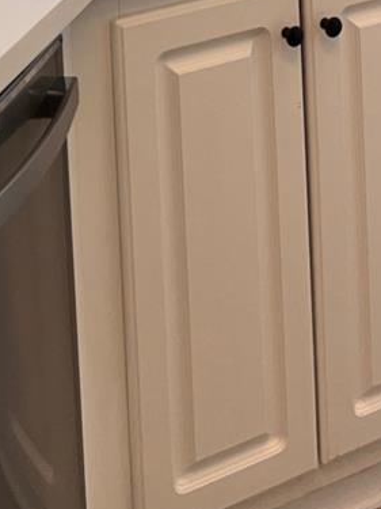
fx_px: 1527
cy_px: -407
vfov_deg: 16.0
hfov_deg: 14.2
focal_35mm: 104
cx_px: 228
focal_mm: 5.7
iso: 32
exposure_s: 1/227
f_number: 1.5
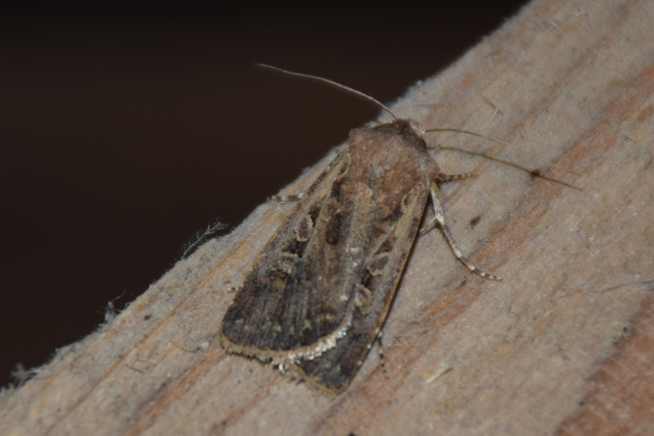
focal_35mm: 210
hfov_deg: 9.8
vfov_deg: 6.5
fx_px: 3813
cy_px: 218
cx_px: 327
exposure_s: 1/60
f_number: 5.6
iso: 320
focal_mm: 140
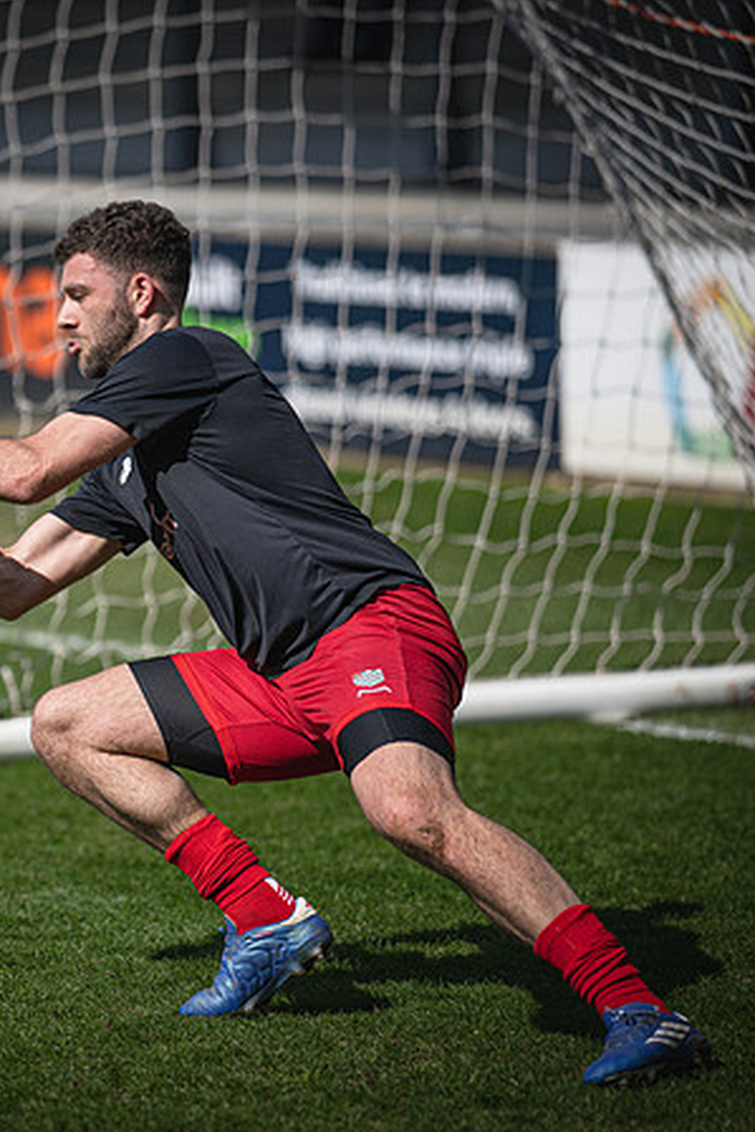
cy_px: 557
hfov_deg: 6.1
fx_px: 7104
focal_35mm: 226
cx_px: -4
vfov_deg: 9.1
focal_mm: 135
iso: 200
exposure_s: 1/16000
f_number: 1.8
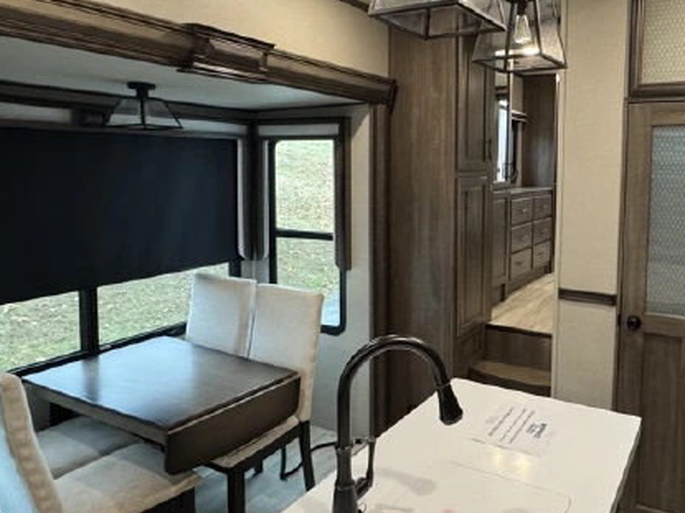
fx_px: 534
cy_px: 211
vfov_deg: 51.1
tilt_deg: -2.6
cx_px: 472
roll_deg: +0.0
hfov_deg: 63.2
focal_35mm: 27
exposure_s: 1/60
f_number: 2.2
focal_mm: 2.22
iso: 500
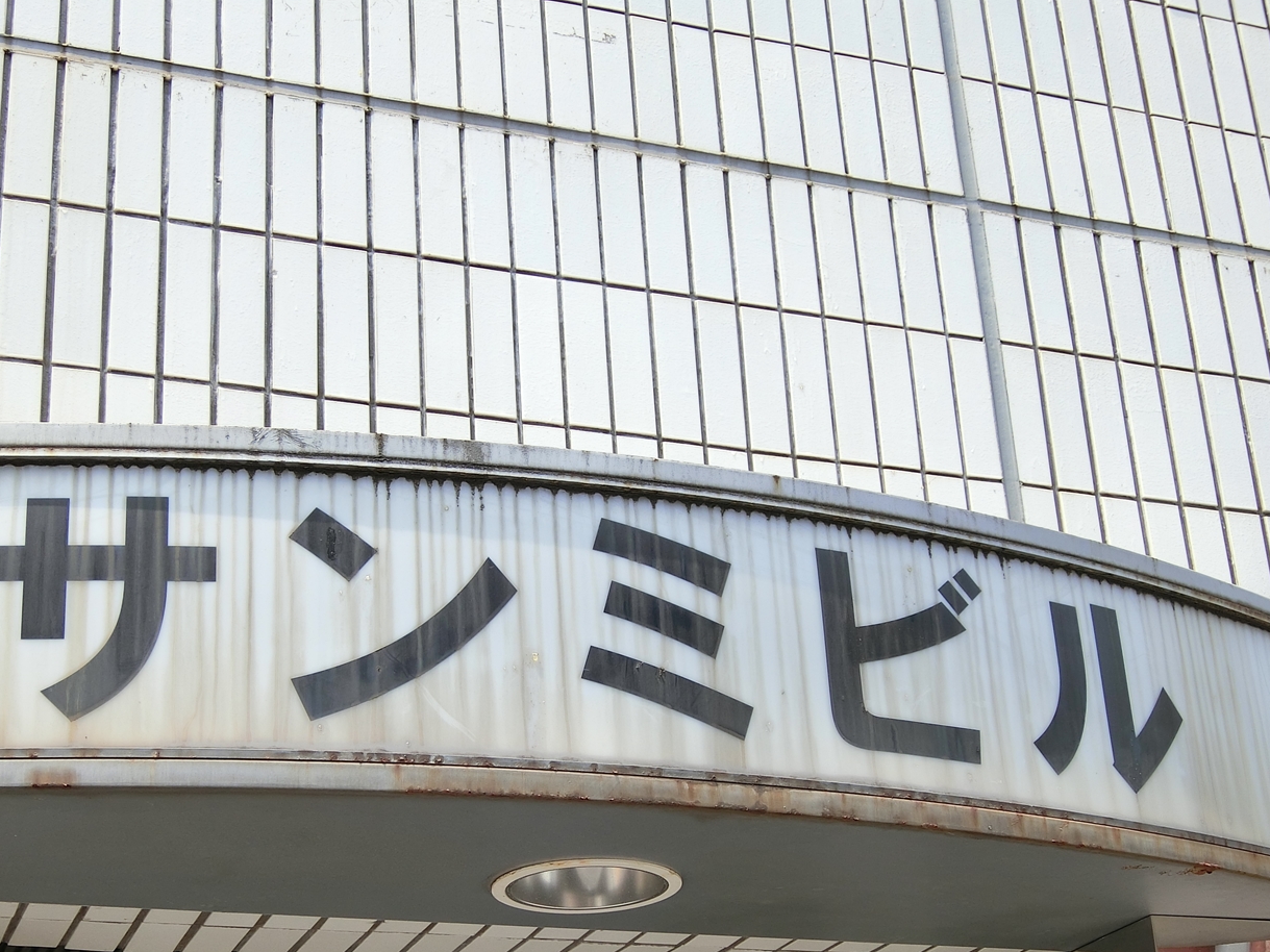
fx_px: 2311
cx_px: 538
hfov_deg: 30.7
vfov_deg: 23.2
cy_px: 622
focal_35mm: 63
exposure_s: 1/250
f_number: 4.2
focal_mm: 10.2
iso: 80
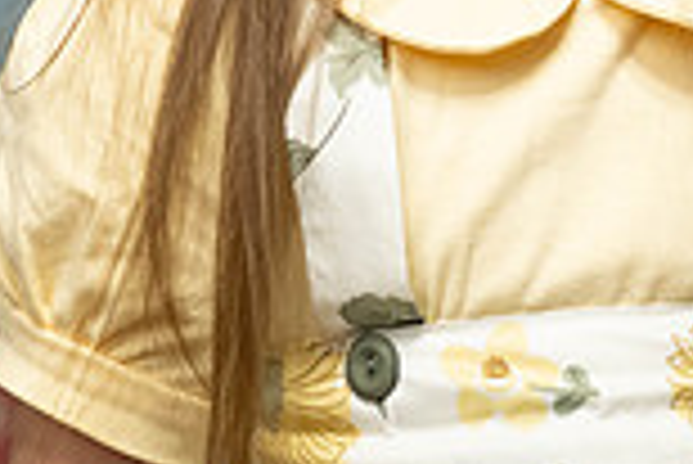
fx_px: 2543
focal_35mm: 132
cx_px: 567
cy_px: -399
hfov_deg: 15.4
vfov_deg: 9.8
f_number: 2.5
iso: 2000
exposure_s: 1/320
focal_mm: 35
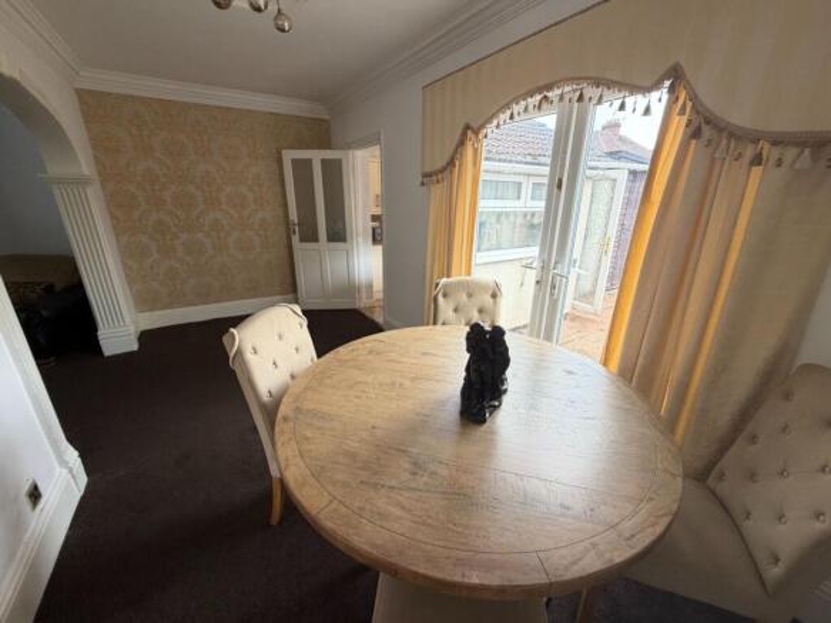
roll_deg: -0.5
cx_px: 416
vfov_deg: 85.7
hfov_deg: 102.1
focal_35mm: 14
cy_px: 312
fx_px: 336
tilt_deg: -19.0
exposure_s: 1/121
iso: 100
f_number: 2.2
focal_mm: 2.22
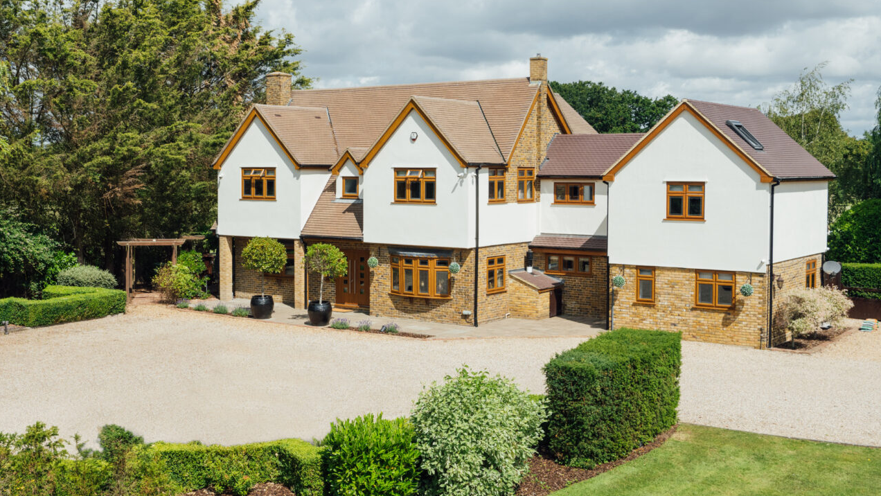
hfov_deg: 47.2
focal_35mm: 43
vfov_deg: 27.7
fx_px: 1005
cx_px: 370
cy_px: 246
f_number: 10
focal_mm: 34
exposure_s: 1/800
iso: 400
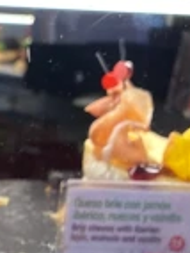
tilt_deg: -20.0
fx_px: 890
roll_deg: -2.7
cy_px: 355
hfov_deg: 11.2
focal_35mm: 122
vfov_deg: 15.2
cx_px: -167
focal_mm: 4.25
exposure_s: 1/100
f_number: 1.8
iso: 80
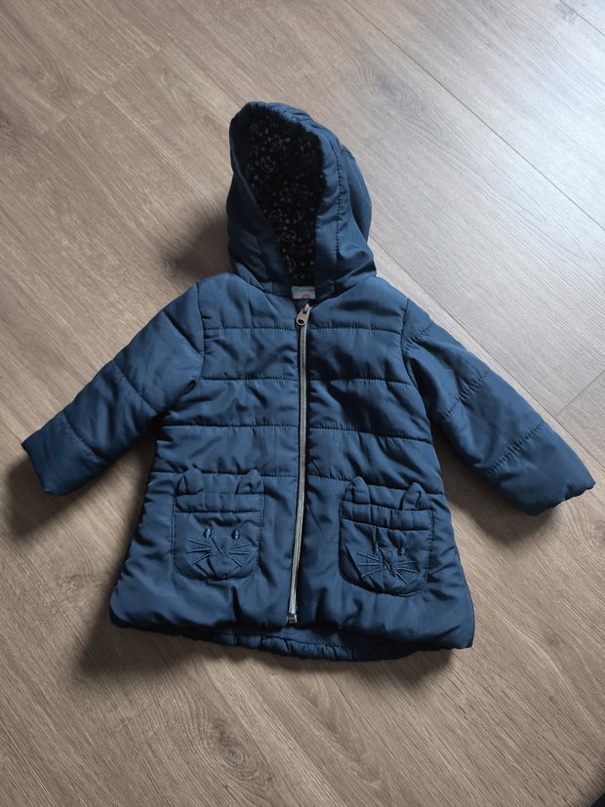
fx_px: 536
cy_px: 404
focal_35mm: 23
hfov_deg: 58.9
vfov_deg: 73.9
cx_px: 302
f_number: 1.6
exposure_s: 1/33.3
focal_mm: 6.57
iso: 640
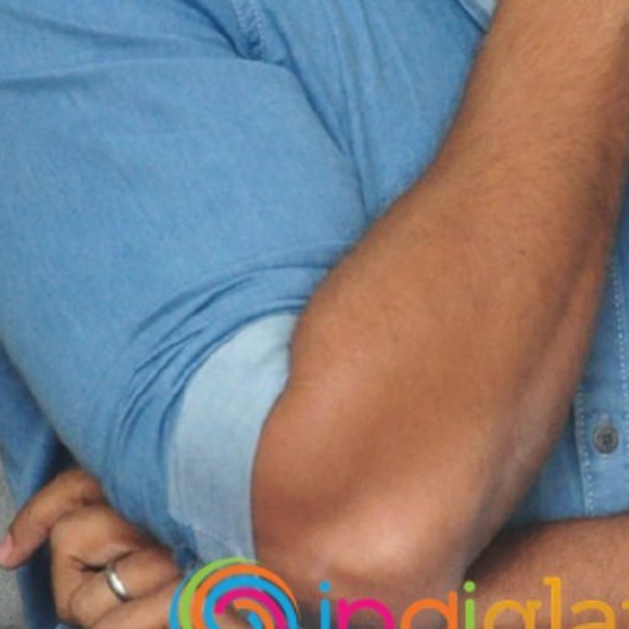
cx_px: 517
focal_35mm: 508
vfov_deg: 3.5
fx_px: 10435
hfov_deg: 3.5
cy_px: 150
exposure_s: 1/125
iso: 1600
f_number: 6.3
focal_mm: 105
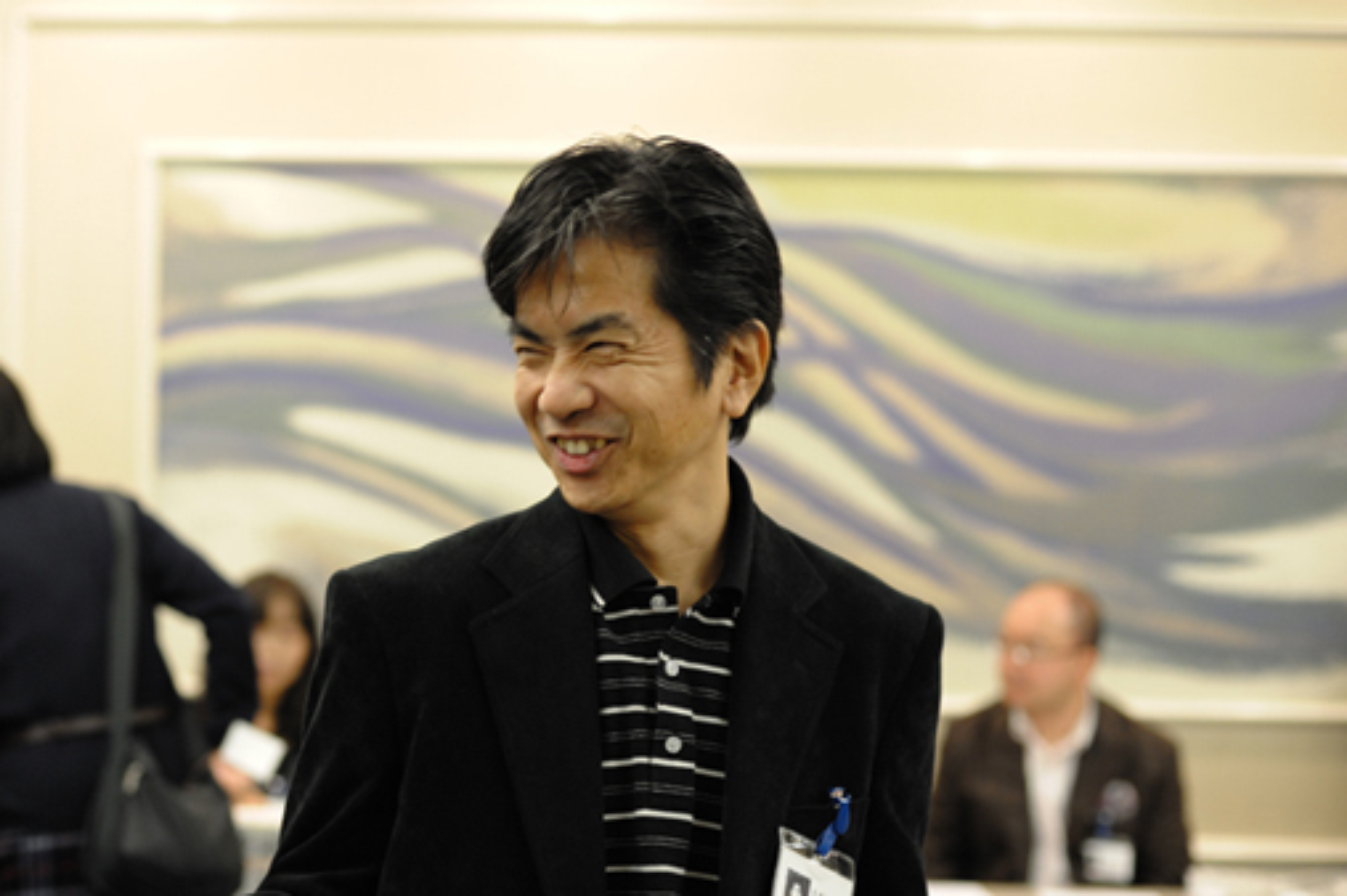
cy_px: 480
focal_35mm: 63
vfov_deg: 21.5
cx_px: 520
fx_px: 2356
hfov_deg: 31.8
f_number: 2.8
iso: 1250
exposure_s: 1/100
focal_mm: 50
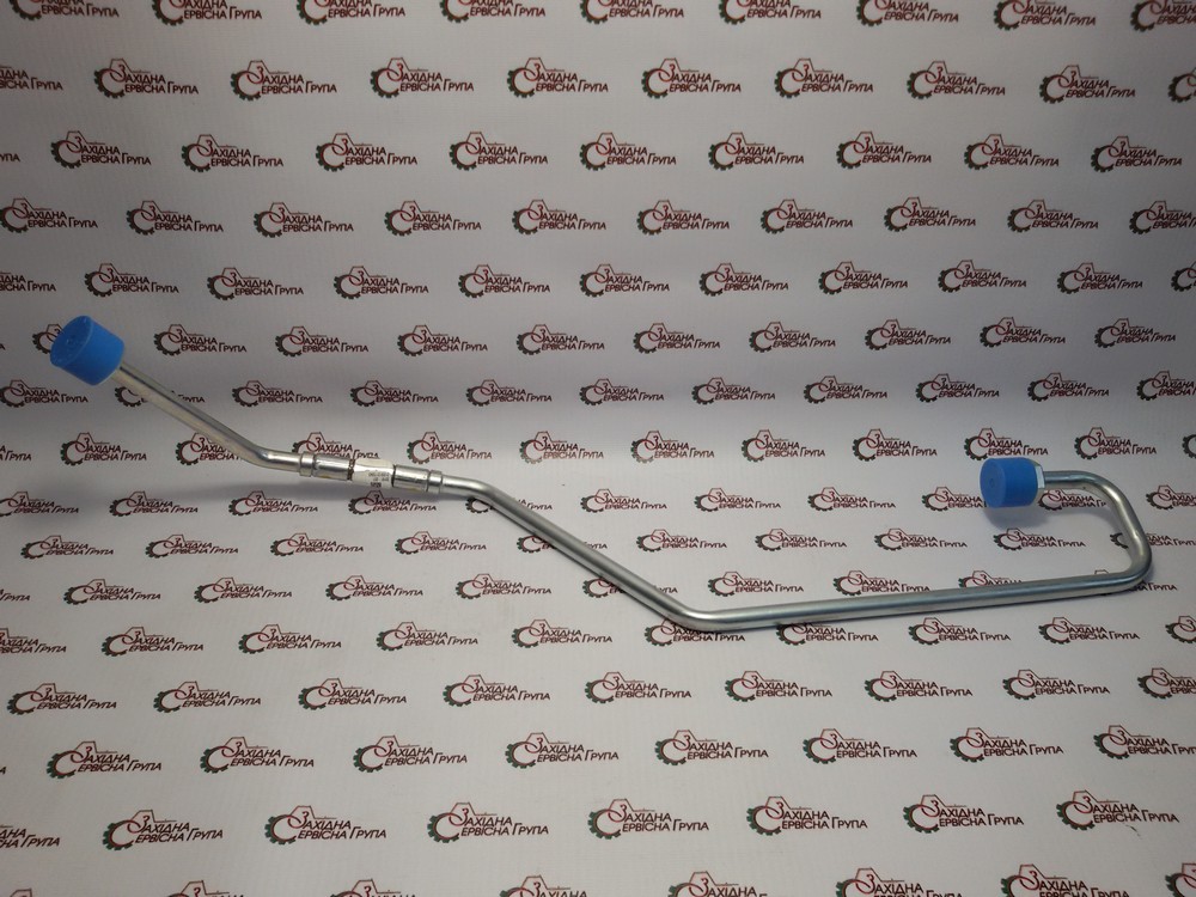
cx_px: 598
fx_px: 1071
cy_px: 448
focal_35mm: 31
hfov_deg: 58.4
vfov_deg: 45.4
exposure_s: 1/100
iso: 40
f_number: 2.4
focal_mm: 2.93
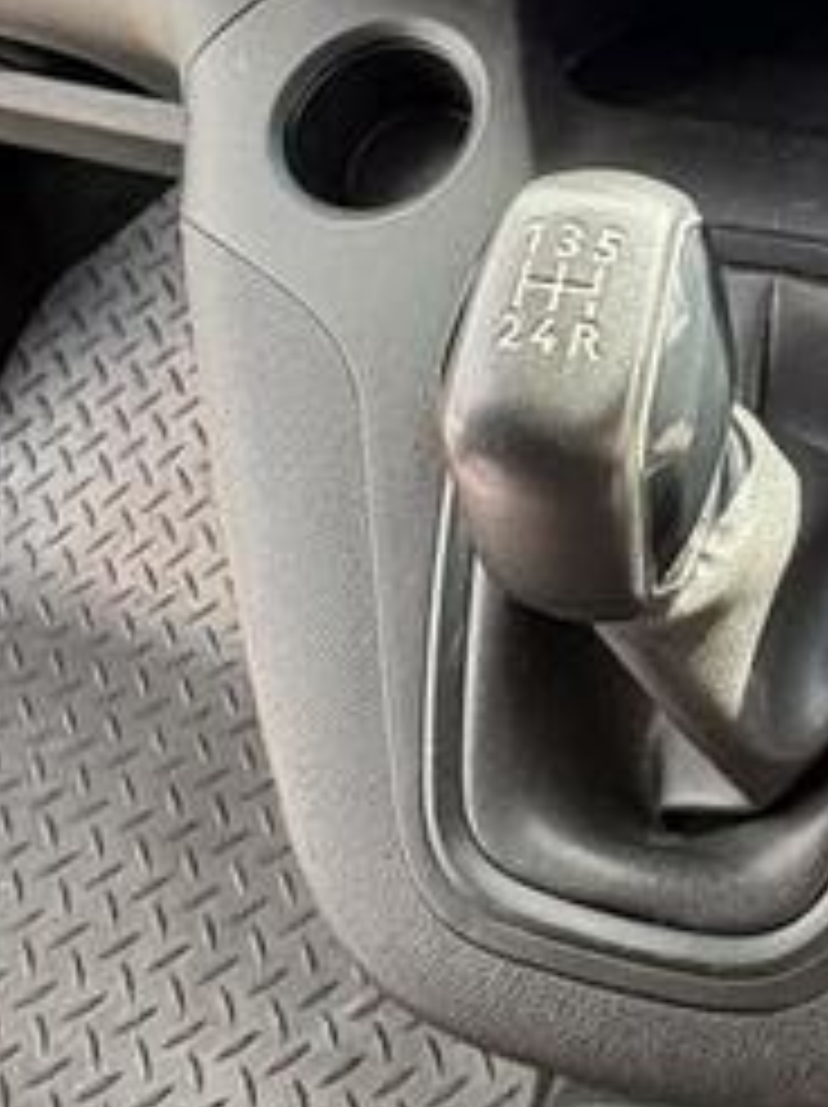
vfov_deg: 33.9
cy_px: -22
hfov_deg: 26.2
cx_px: 918
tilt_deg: -41.9
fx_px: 1629
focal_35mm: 51
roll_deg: +6.0
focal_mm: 2.22
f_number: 2.2
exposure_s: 1/111
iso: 125
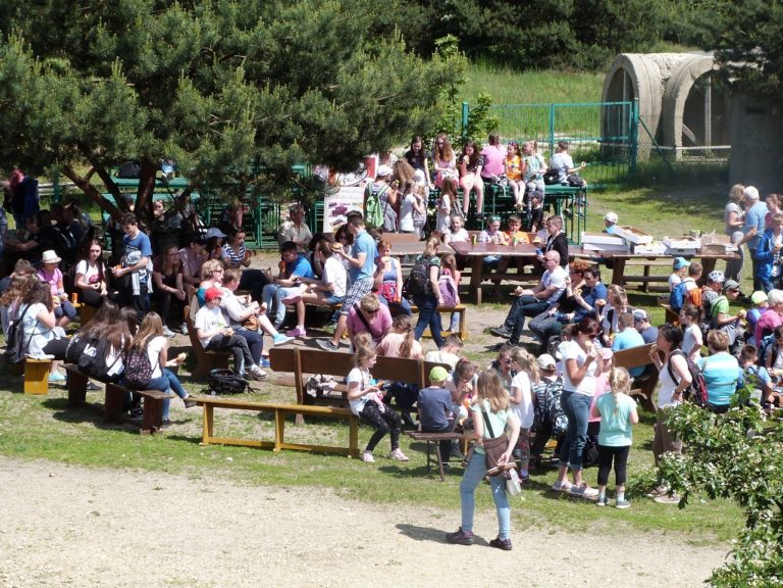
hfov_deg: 20.2
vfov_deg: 15.2
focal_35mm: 97
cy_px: 294
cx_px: 392
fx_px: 2194
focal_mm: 17.5
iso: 100
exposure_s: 1/250
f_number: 5.6
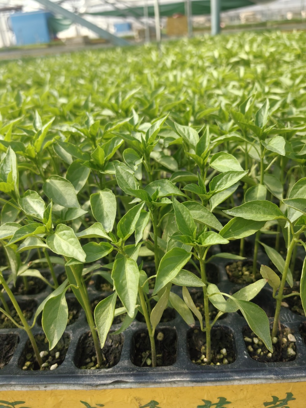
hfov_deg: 51.3
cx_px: 153
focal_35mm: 27
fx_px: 318
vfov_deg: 65.3
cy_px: 204
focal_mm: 5.72
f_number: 2
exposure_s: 1/1002
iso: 50
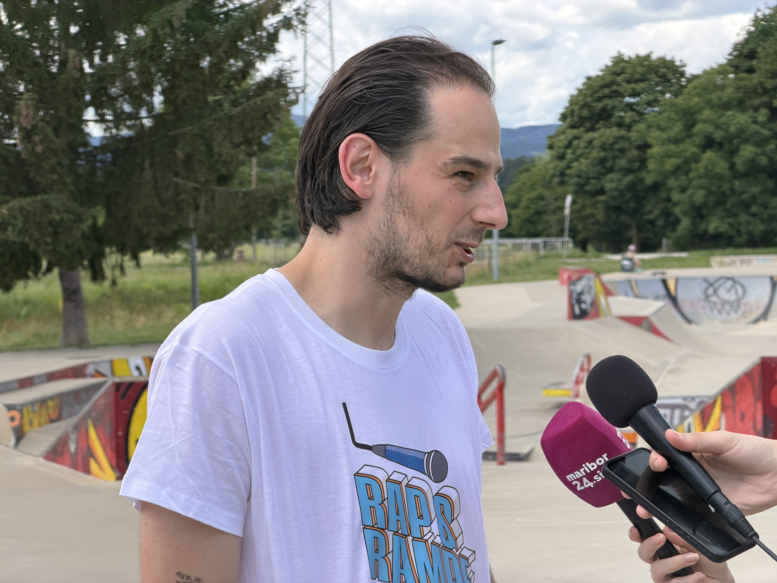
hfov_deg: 19.6
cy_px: 292
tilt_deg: -1.1
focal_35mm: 100
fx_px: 2245
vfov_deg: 14.8
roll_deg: +1.4
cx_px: 388
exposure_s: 1/398
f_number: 2.8
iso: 50
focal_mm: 16.89
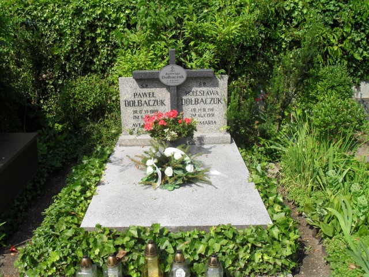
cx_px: 184
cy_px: 138
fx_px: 373
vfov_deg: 40.7
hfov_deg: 52.6
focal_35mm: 35
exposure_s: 1/180
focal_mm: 6.3
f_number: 8.4
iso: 100
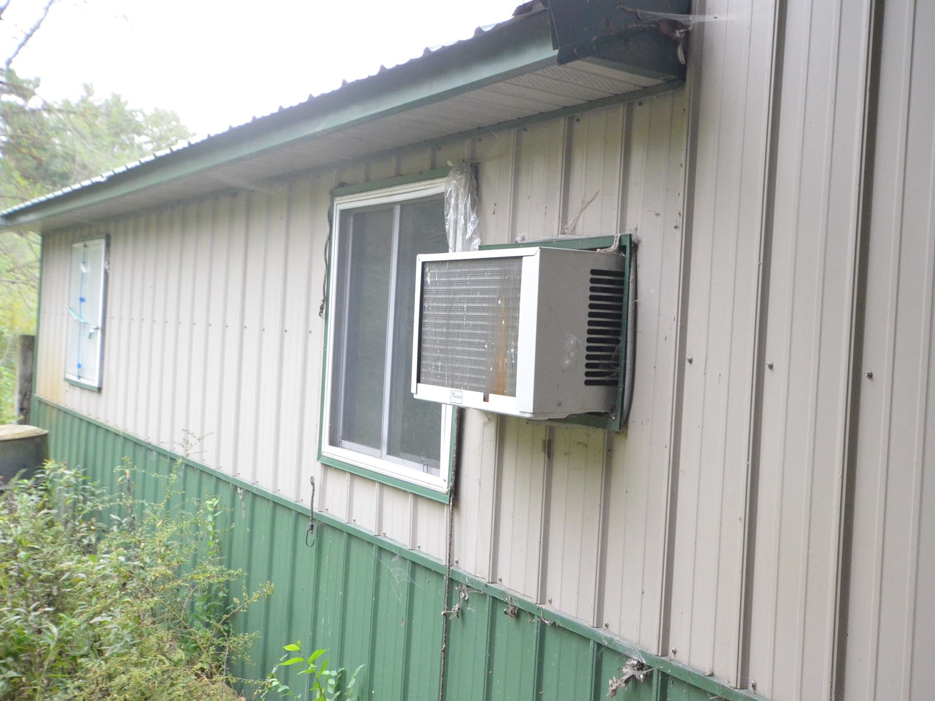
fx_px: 1080
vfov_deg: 36.0
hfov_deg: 46.7
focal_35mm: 40
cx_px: 524
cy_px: 350
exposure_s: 1/200
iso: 4000
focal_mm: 24
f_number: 8
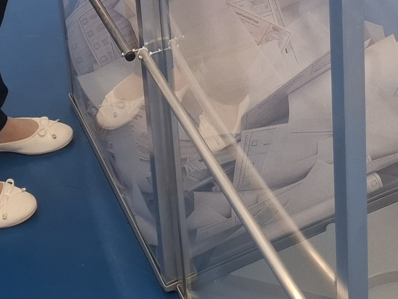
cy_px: -226
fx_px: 954
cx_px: 269
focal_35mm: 83
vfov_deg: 15.5
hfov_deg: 23.4
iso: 200
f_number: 1.8
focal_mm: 5.54
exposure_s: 1/50
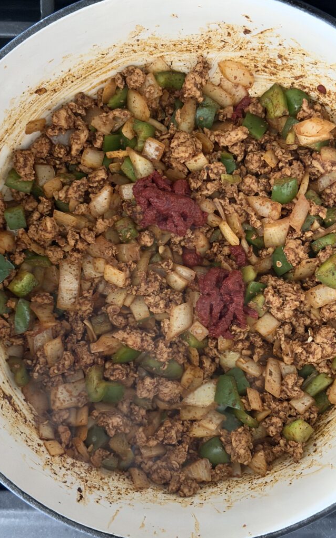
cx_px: 197
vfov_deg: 39.6
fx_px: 748
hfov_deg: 25.3
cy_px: 269
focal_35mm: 51
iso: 800
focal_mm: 6.76
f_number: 1.78
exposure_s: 1/23
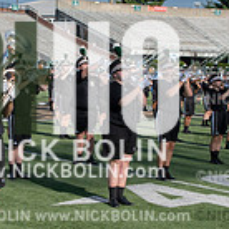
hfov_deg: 20.0
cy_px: 100
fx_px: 644
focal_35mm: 86
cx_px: 61
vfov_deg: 20.2
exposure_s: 1/640
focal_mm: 24
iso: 100
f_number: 5.6
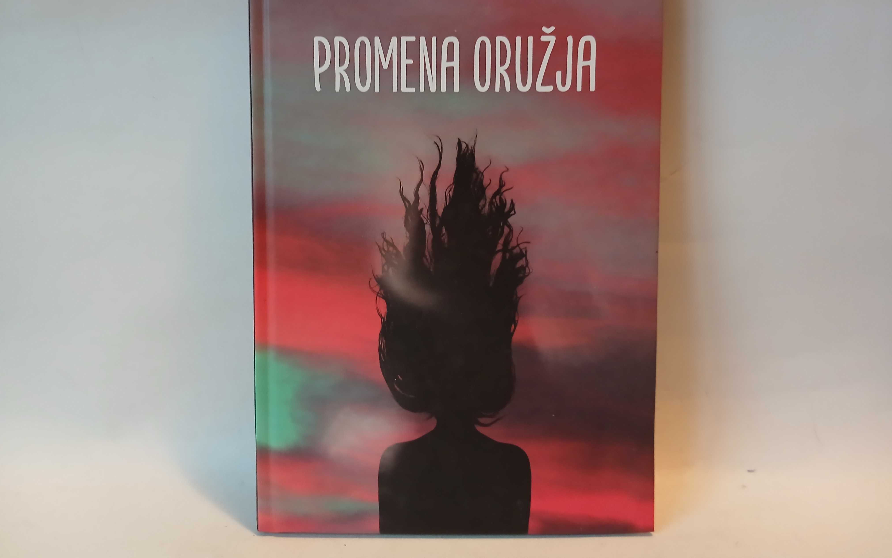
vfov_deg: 42.9
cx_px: 448
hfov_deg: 64.6
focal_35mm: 29
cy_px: 219
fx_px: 705
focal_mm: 3.98
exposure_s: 1/20
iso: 400
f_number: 1.8
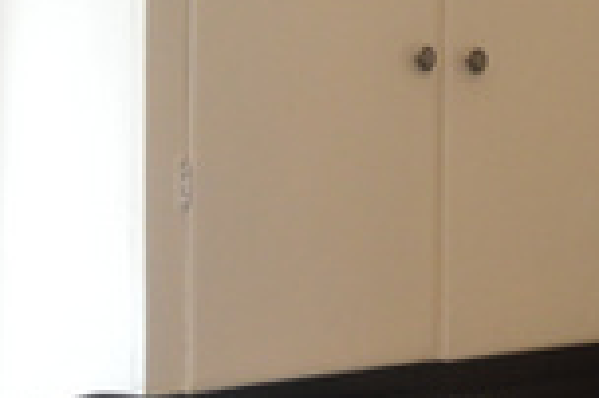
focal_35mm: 145
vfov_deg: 9.4
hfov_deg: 12.5
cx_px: 1182
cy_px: 122
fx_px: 2412
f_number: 7.1
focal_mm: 23
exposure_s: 1/60
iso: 800
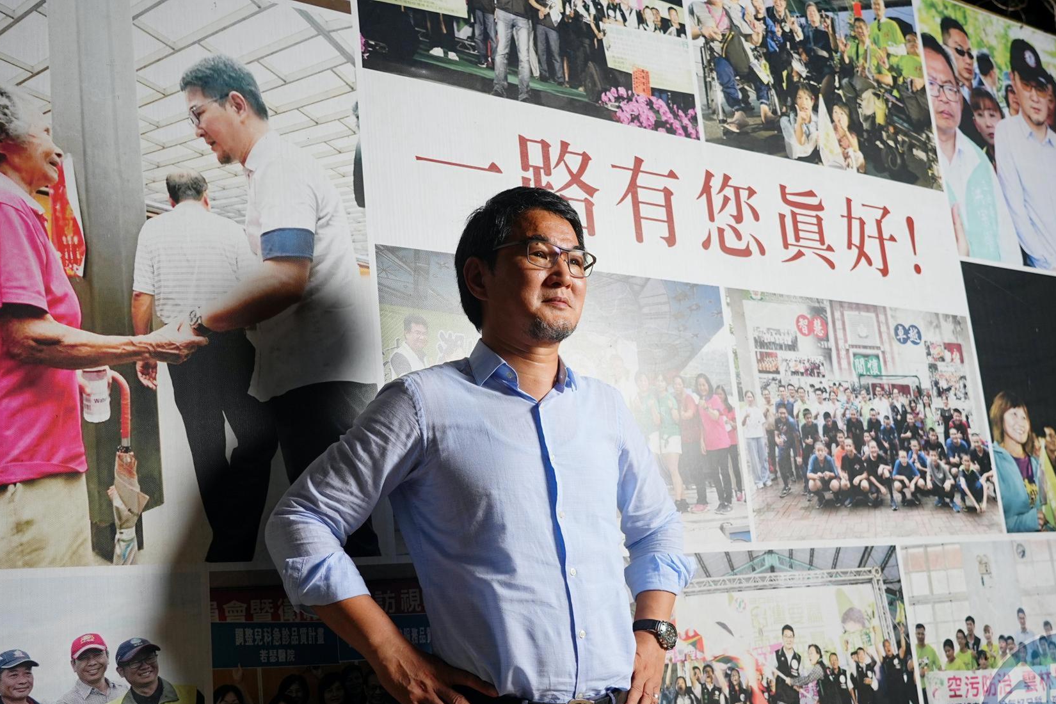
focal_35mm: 40
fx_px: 1173
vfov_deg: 33.3
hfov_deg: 48.4
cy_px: 426
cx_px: 561
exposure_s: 1/160
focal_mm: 33
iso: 400
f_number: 4.5
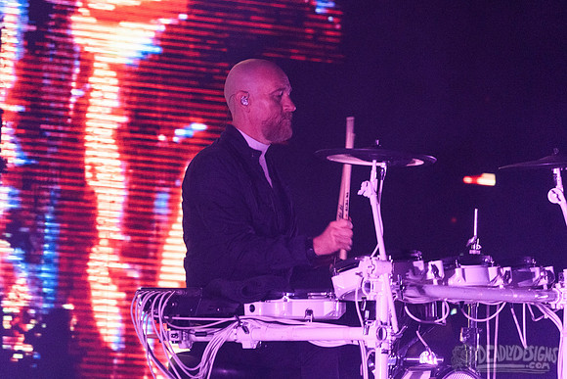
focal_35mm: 488
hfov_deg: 4.2
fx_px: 7690
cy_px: 169
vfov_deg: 2.8
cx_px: 215
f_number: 6
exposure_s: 1/160
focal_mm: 390
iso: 4000
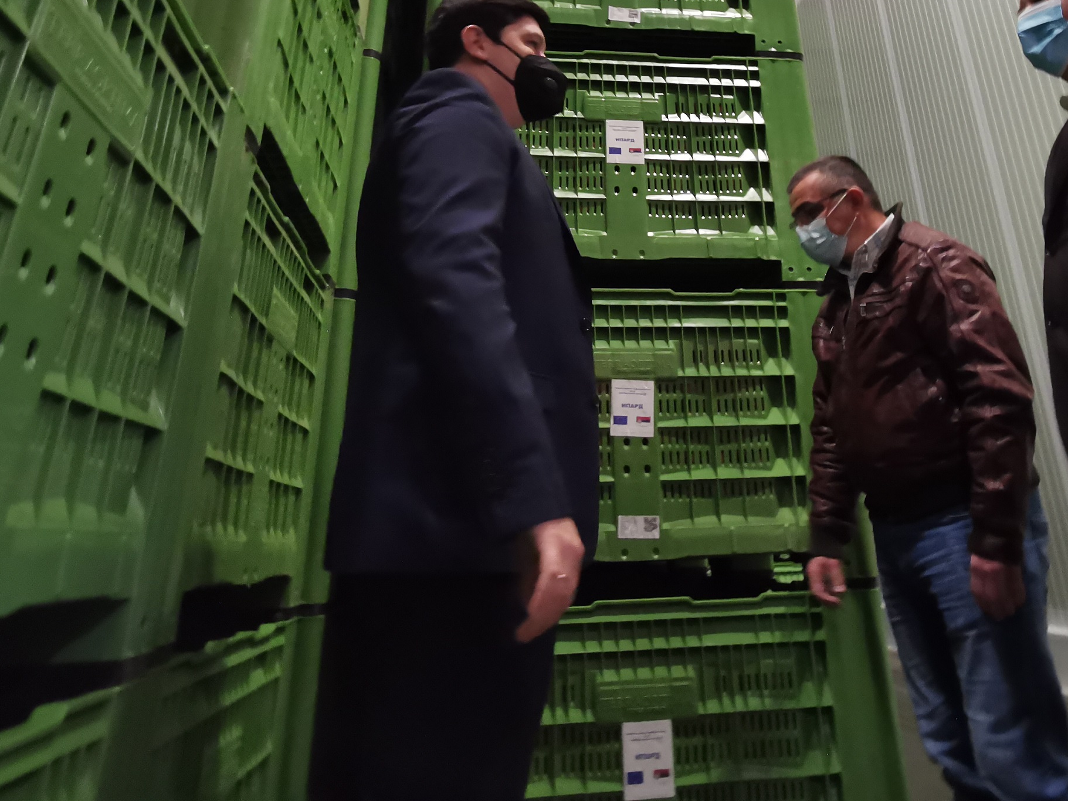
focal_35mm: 28
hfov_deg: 62.9
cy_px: 145
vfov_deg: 46.8
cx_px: 635
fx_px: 864
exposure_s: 1/20
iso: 500
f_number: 2.2
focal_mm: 2.26
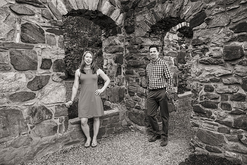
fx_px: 185
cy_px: 82
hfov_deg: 67.4
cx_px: 124
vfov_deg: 48.0
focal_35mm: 27
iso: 800
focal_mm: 27
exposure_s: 1/125
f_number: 4
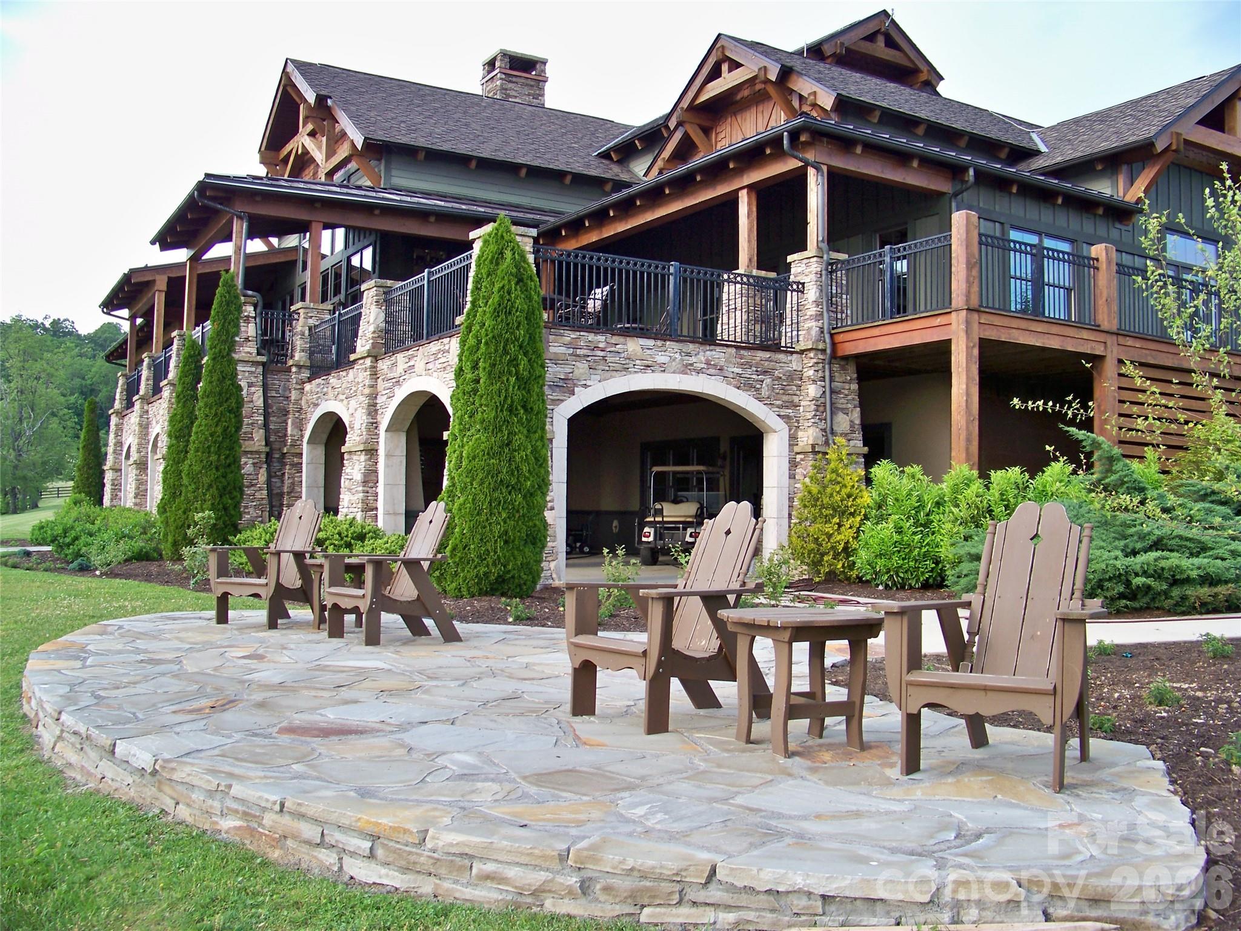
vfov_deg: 42.9
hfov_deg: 55.4
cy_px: 466
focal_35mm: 33
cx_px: 620
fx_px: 1183
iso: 64
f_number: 2.8
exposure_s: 1/100
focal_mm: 5.85
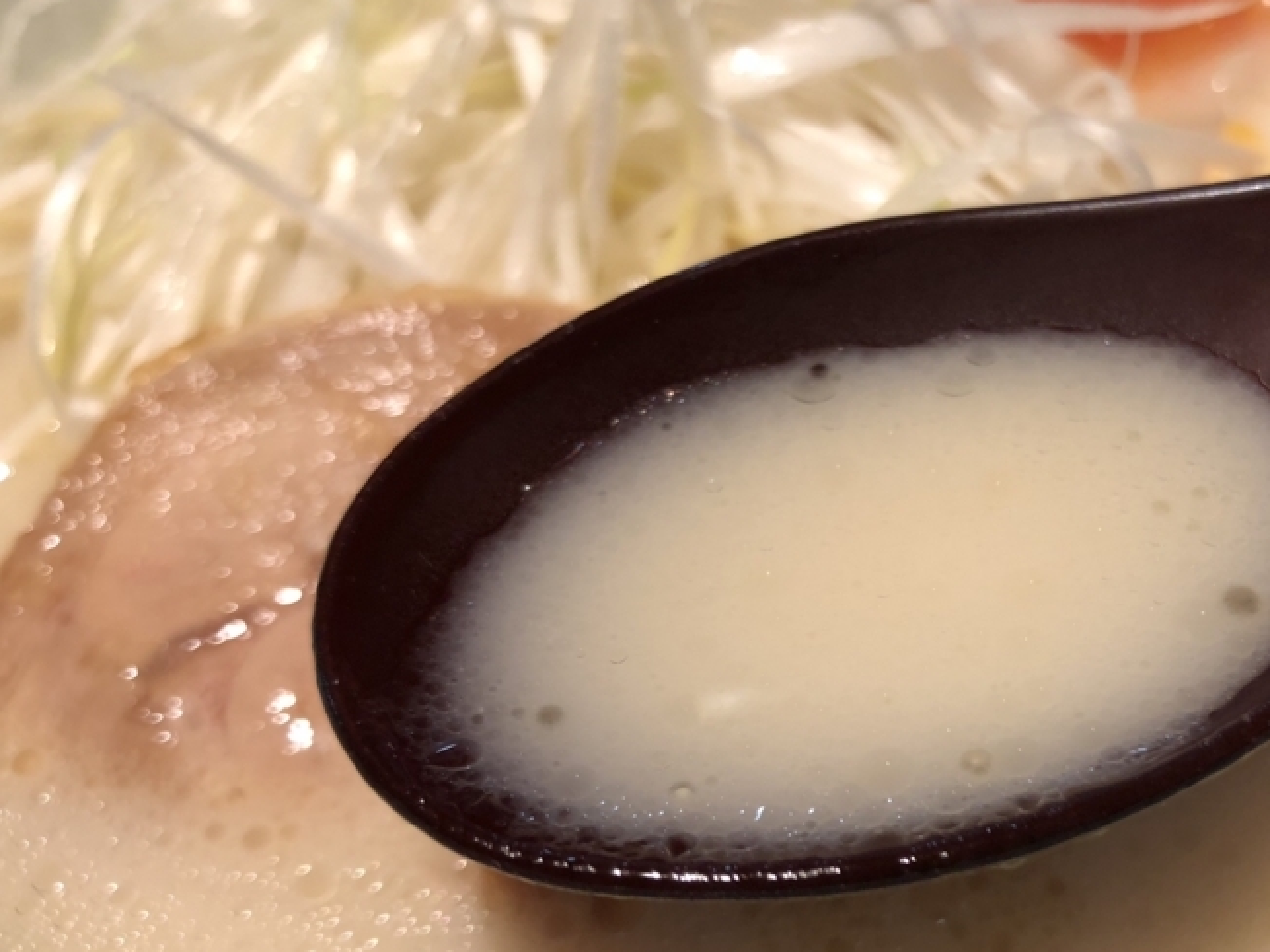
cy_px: 574
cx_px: 923
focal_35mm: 44
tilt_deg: -51.3
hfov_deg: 41.9
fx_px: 1614
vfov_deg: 32.8
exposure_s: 1/50
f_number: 1.8
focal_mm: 3.99
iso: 20
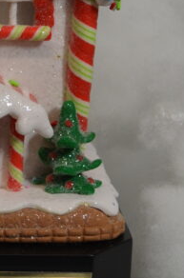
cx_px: -29
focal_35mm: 153
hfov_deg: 8.8
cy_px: 56
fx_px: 1178
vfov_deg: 13.4
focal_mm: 29
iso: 400
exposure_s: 1/80
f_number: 4.5
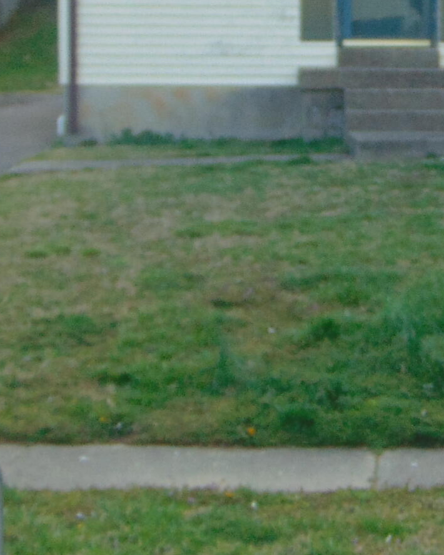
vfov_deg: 19.2
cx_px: 468
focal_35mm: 99
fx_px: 1626
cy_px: 115
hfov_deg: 15.2
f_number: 3.1
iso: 80
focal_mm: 5.4
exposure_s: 1/200
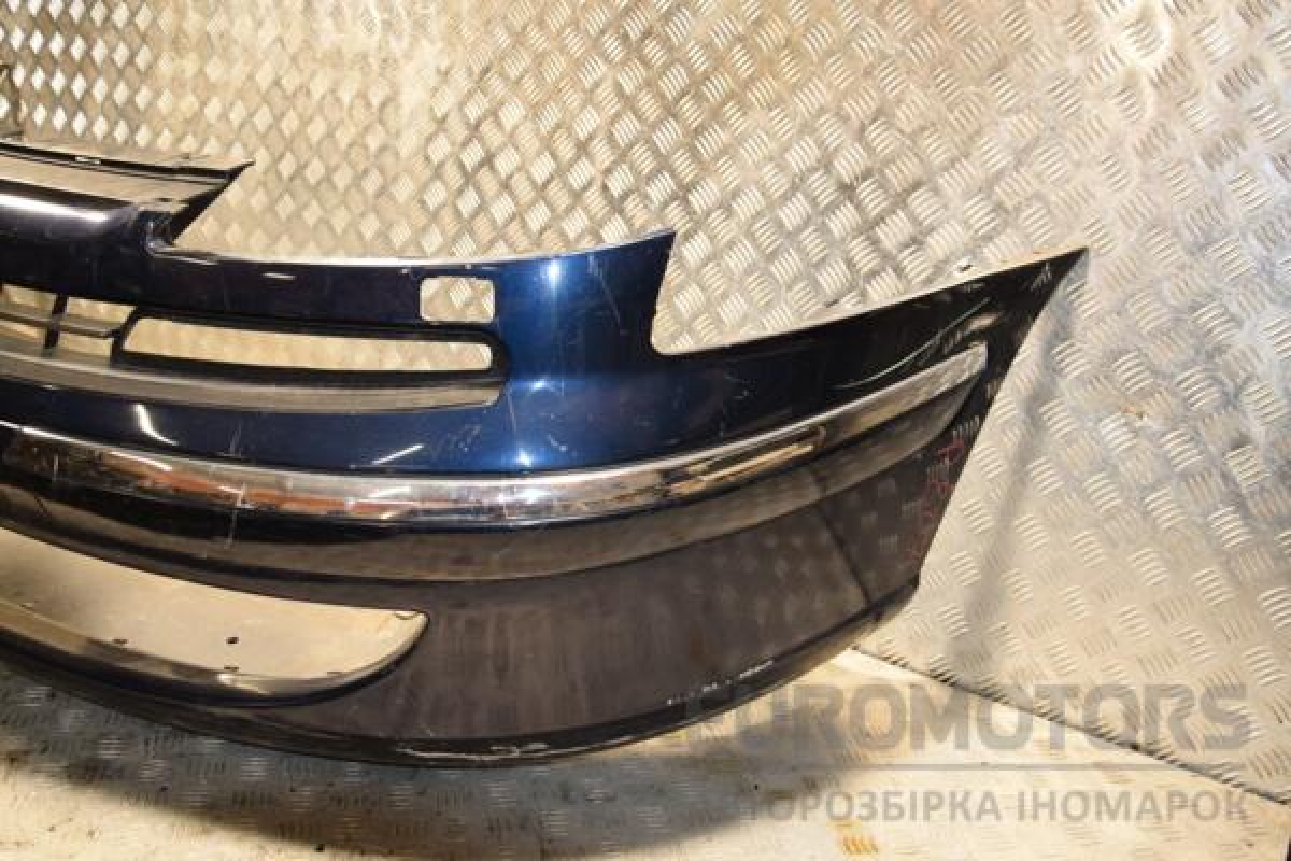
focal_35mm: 33
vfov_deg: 40.0
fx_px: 1183
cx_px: 646
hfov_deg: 57.2
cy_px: 430
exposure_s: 1/125
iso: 800
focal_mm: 22
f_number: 5
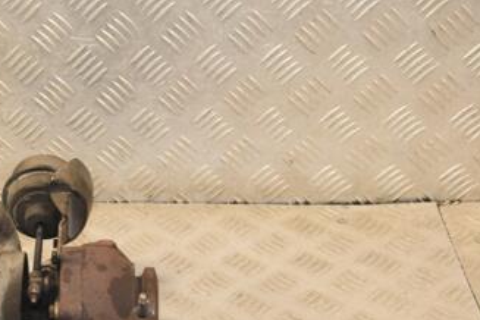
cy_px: 291
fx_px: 1173
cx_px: 66
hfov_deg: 22.7
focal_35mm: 88
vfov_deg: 15.3
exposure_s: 1/200
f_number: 6.3
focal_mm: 32
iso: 800
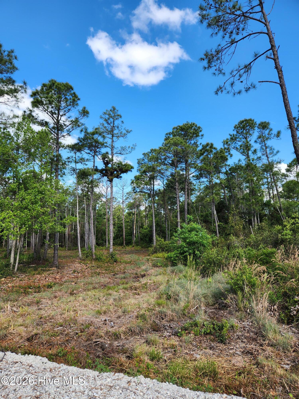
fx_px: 265
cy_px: 200
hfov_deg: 58.9
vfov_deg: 73.9
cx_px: 150
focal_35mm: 23
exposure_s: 1/703
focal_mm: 5.4
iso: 20
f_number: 1.8
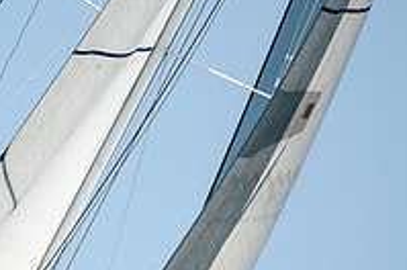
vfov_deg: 0.7
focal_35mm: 2027
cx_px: -133
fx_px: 22879
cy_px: 422
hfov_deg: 1.0
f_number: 5
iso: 400
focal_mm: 400
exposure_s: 1/4000
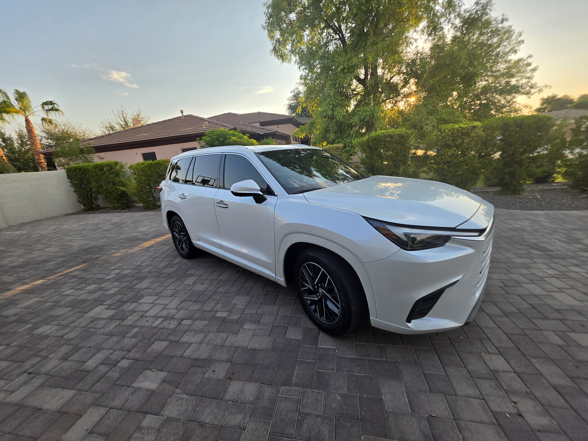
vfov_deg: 89.9
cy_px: 220
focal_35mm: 13
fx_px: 221
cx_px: 294
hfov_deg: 106.2
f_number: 1.9
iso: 32
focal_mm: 2.2
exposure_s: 1/873
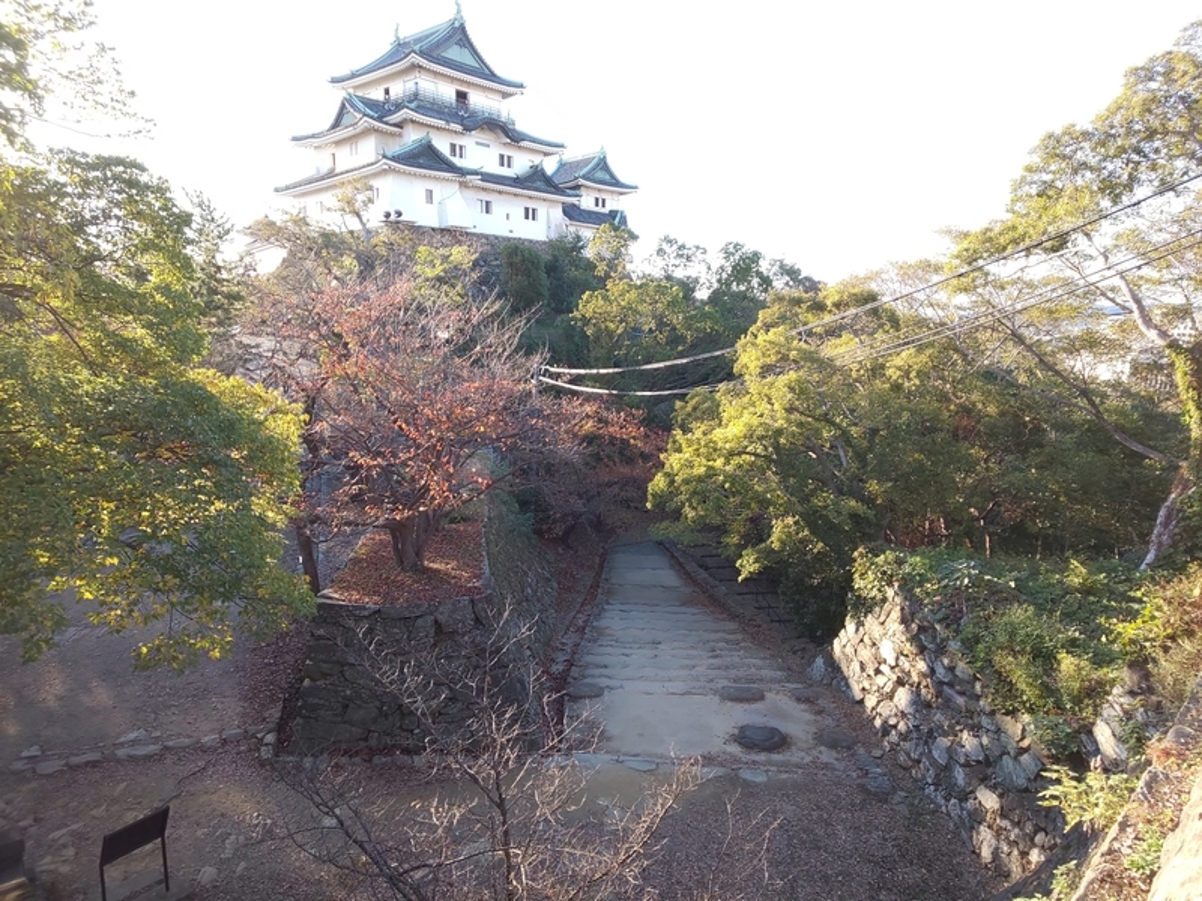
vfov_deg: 66.0
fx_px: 694
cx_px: 601
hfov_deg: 81.7
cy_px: 450
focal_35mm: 20
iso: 29
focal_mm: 3.45
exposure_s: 1/100
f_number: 1.94
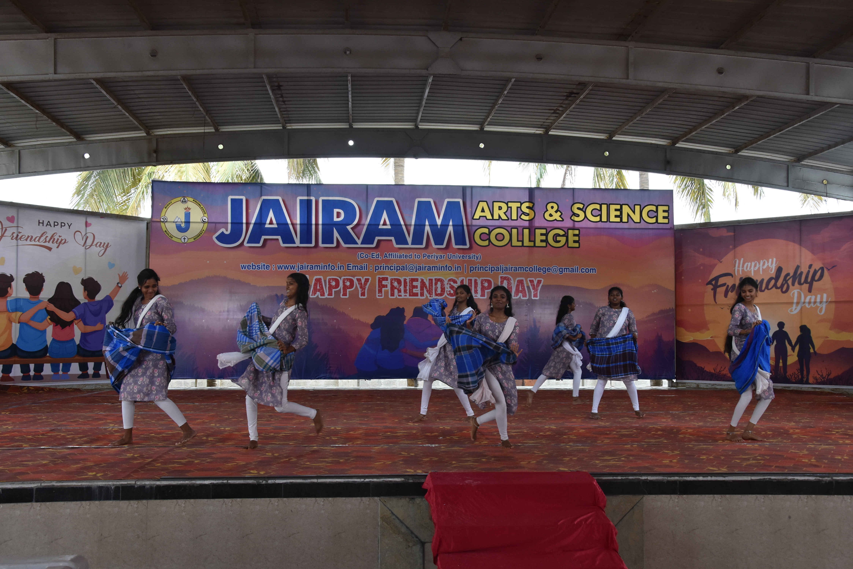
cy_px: 284
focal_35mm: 38
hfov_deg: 51.3
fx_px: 889
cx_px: 426
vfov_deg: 35.5
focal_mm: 25
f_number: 8
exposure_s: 1/250
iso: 800
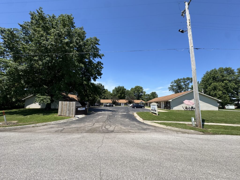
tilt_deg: +7.9
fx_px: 97
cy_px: 90
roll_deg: -0.9
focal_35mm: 14
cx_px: 120
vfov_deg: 85.7
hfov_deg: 102.1
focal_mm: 2.22
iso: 50
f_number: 2.2
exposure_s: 1/1637
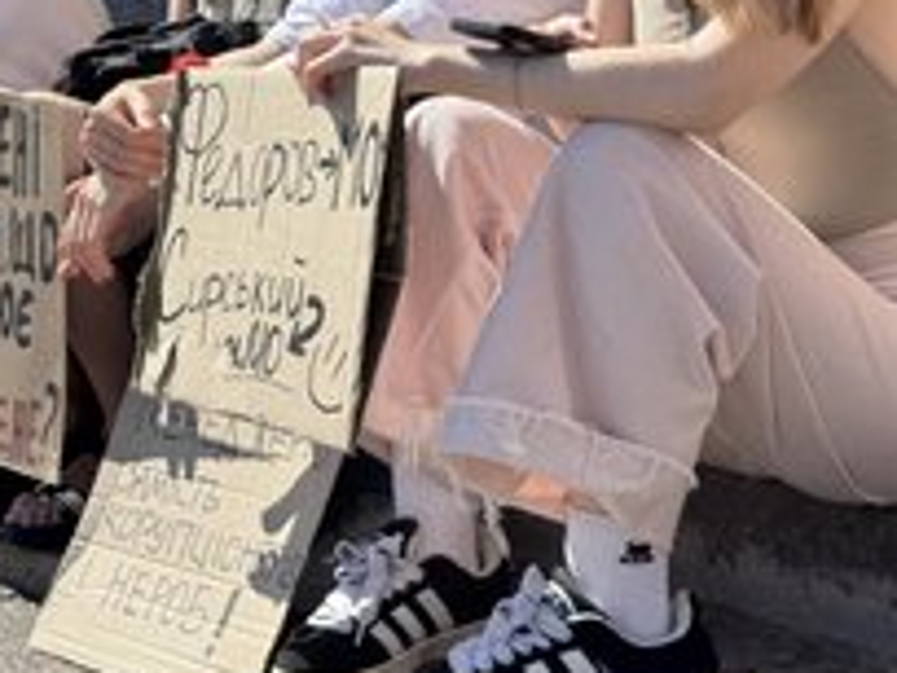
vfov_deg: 15.5
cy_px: 62
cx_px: 233
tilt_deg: -1.5
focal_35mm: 94
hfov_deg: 20.7
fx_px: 2436
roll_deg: -0.5
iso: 64
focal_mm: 6.76
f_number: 1.78
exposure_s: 1/2833
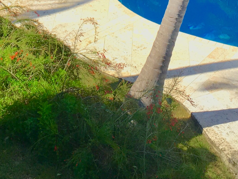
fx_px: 770
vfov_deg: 12.4
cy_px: -110
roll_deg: -0.6
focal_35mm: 112
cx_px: 46
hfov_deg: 17.4
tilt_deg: -19.3
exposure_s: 1/1115
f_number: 2.2
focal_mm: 4.15
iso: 25
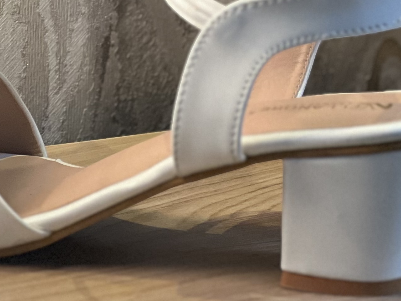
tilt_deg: -10.5
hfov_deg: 8.1
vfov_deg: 6.1
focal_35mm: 243
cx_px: 372
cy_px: -126
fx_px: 2814
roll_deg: -3.0
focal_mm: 9
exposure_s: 1/33
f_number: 2.8
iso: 320
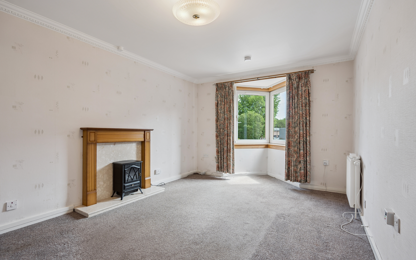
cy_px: 135
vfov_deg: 68.0
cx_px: 203
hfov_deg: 94.3
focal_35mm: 17
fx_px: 193
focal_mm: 16
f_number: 4
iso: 125
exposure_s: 1/100
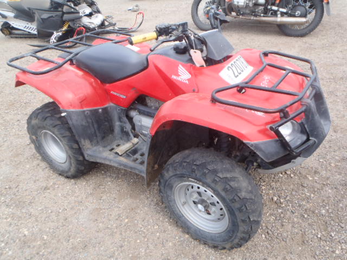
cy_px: 130
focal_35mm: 28
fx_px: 281
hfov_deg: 63.4
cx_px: 174
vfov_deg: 49.7
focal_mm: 5
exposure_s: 1/200
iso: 80
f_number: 4.5
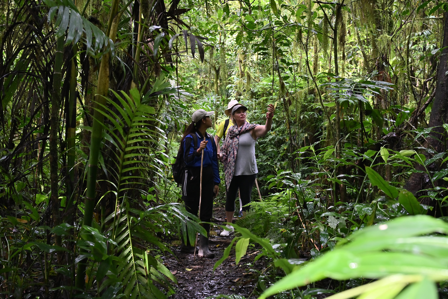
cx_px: 224
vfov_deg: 29.9
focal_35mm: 45
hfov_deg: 43.6
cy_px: 150
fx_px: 560
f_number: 5.6
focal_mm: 45
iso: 1250
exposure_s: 1/200
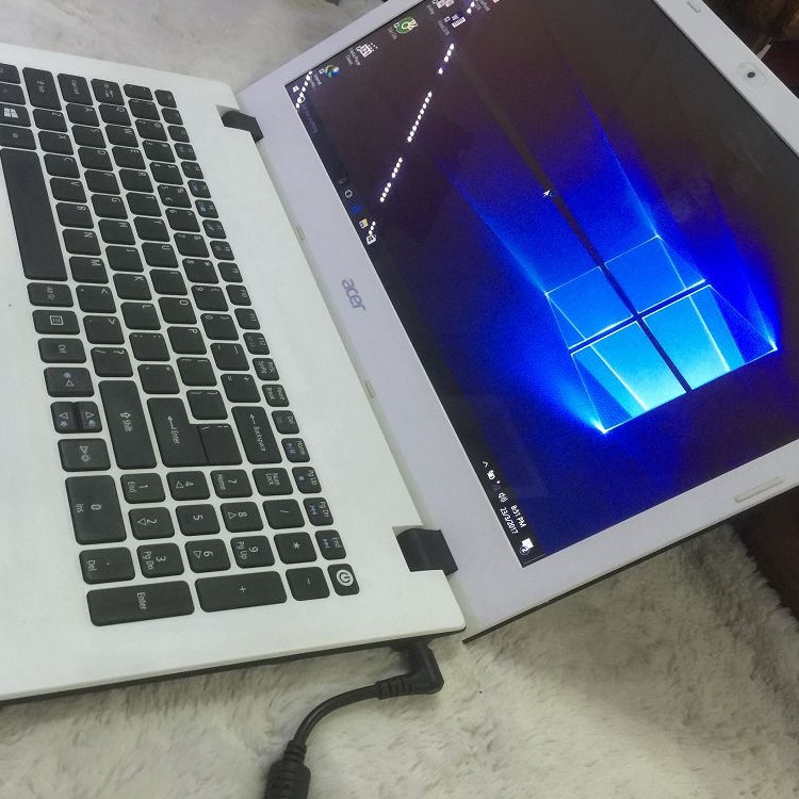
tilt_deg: -43.1
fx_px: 914
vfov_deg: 47.2
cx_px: 306
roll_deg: -31.8
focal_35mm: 35
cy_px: 393
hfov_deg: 46.9
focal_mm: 4.15
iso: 100
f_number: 2.2
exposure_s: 1/17
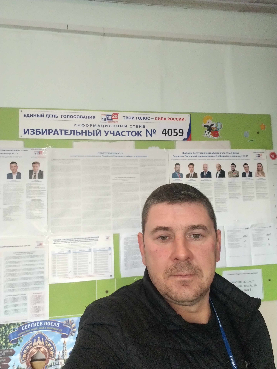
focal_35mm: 26
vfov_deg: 67.3
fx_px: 277
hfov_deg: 53.1
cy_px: 184
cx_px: 138
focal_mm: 2.98
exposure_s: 1/24
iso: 814
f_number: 2.1
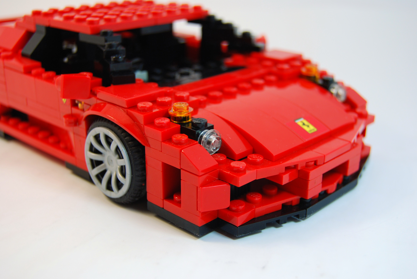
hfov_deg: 38.8
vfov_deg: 26.6
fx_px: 591
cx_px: 208
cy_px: 140
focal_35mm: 51
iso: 200
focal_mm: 34
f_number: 5
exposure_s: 1/100
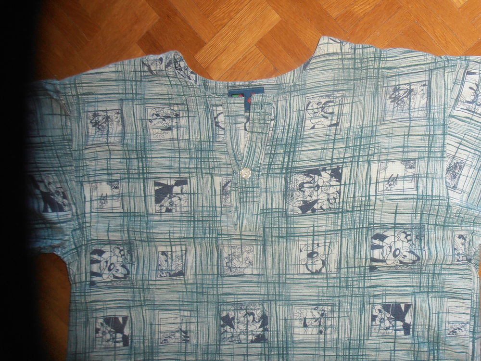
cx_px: 240
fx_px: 333
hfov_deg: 71.6
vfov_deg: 56.8
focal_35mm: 24
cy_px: 180
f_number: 3
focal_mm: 4.2
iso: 125
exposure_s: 1/30
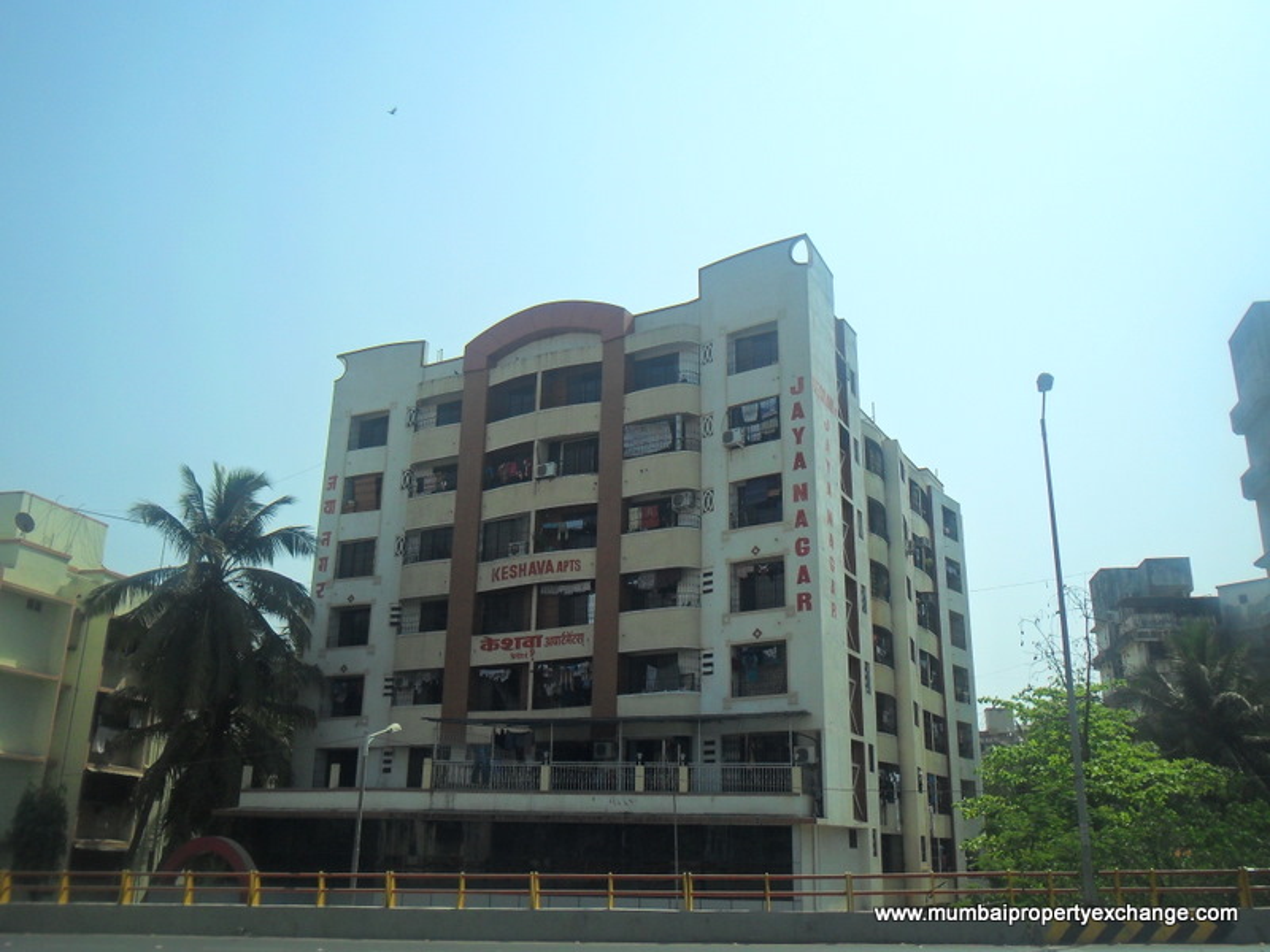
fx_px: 1174
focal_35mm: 32
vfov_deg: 44.2
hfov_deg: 56.8
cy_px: 476
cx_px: 635
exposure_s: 1/250
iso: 100
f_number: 9.4
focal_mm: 5.7
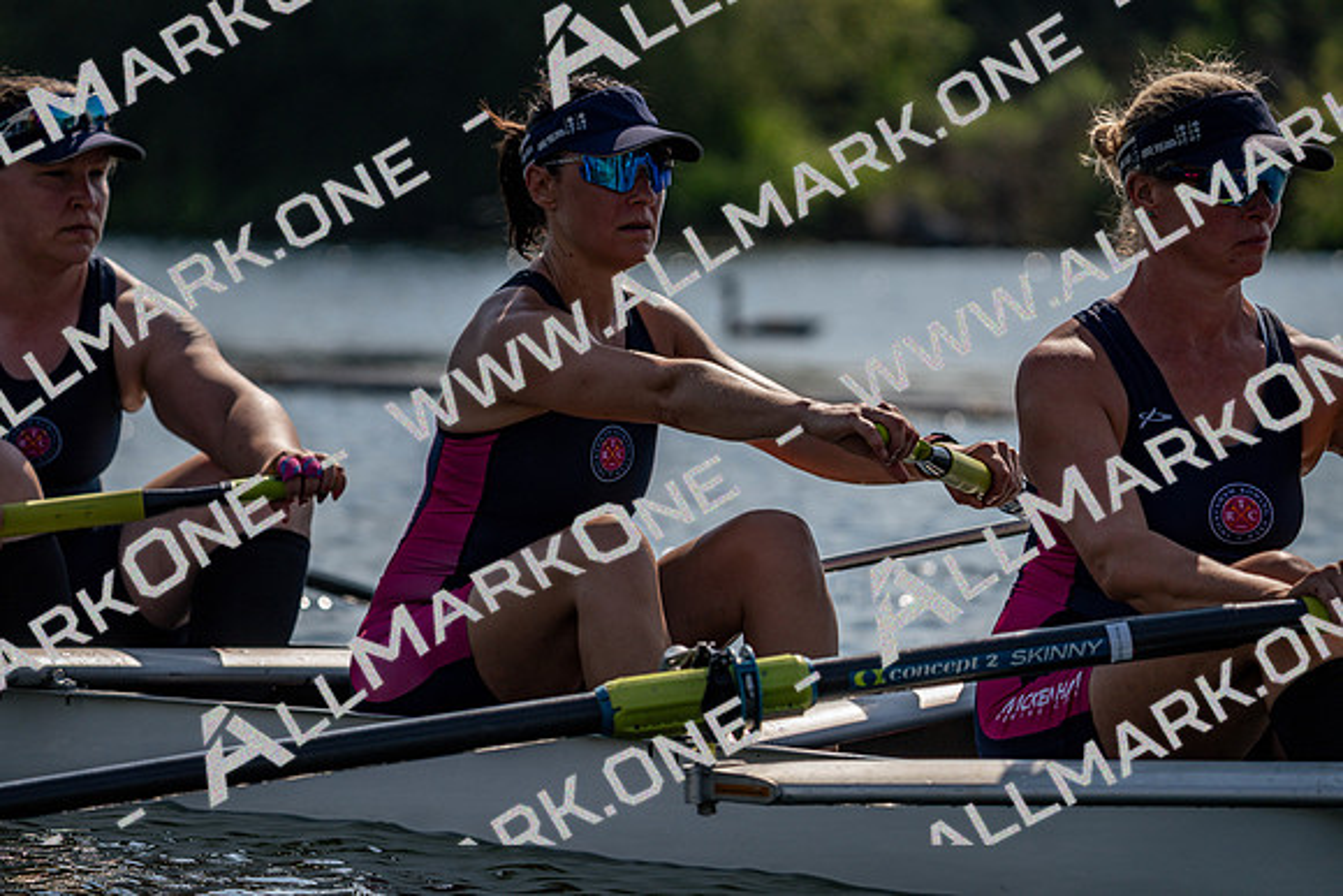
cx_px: 672
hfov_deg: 7.4
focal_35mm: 277
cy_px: 448
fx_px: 10336
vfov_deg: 5.0
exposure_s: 1/1600
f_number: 5.6
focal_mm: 277
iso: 100
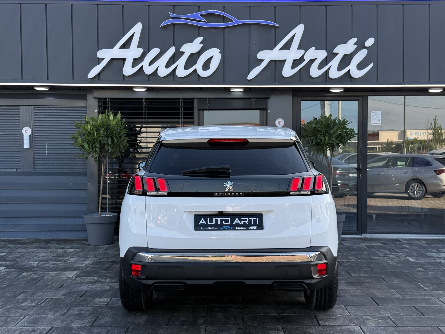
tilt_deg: +1.3
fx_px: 617
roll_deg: +0.0
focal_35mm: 48
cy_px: 167
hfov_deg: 39.7
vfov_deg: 30.3
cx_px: 222
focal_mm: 6.76
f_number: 1.78
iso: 80
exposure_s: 1/1027
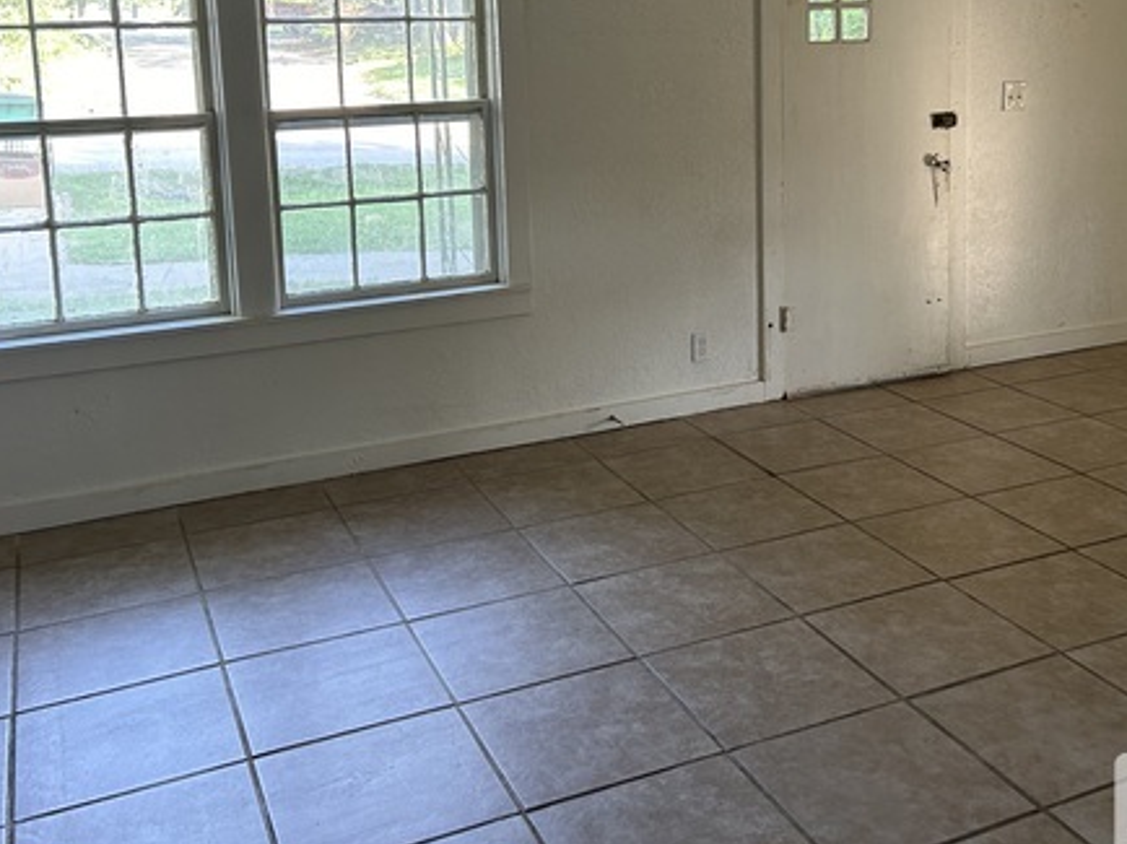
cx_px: 669
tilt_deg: -8.7
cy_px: 208
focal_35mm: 40
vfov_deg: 35.1
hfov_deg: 46.6
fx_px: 1302
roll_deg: +1.5
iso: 125
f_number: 1.5
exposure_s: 1/102
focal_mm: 5.7
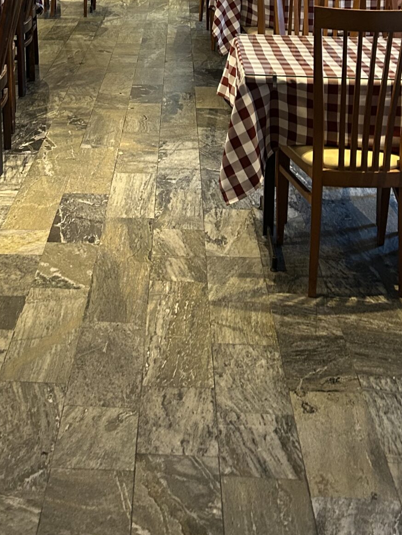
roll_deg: +0.0
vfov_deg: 31.1
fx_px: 883
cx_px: 140
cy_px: -9
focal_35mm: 57
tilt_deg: -7.6
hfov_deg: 25.5
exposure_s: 1/50
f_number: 1.5
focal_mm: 5.7
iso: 400
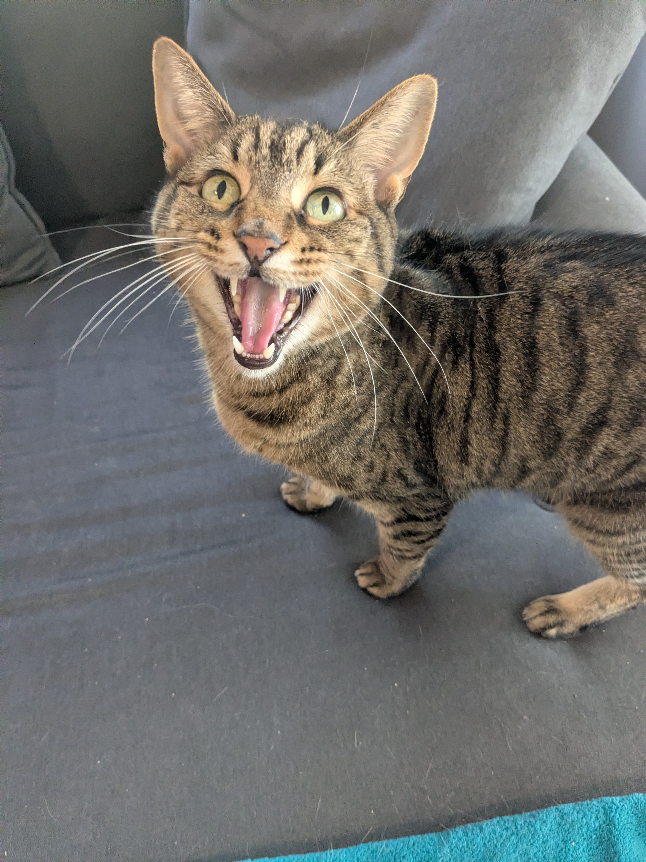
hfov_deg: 51.4
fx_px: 672
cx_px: 323
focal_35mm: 27
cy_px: 431
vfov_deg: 65.3
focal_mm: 4.38
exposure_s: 1/120
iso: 772
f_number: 1.73
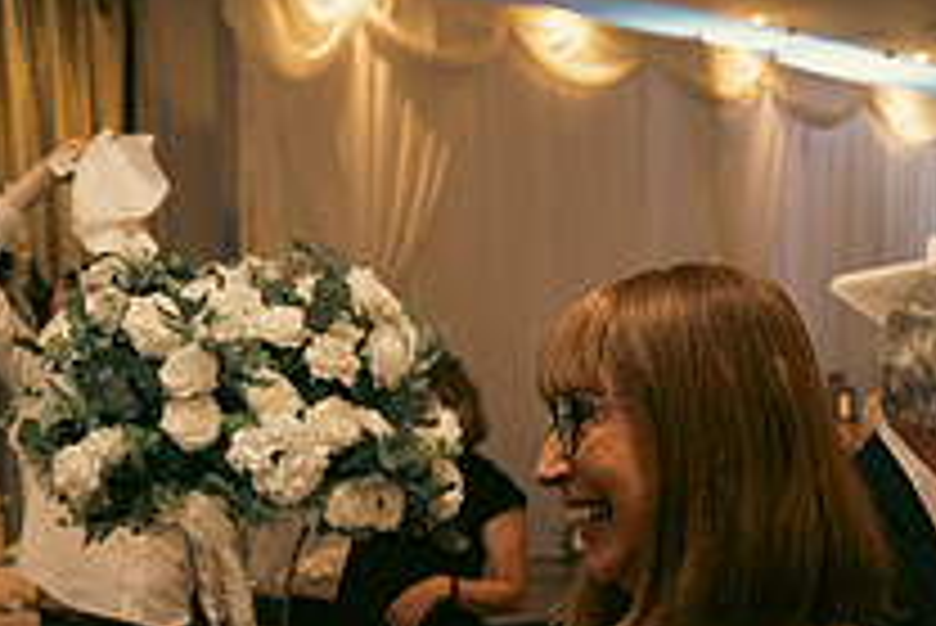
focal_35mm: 67
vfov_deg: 19.2
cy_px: 754
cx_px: 770
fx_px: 1743
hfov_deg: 29.3
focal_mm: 24
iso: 2500
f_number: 3.5
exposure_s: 1/160
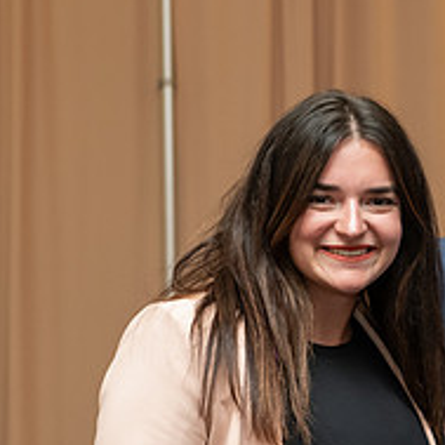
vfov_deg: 11.5
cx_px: 431
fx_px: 2196
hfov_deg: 11.5
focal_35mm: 151
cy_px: 368
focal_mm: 58
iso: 2000
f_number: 4.5
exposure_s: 1/200
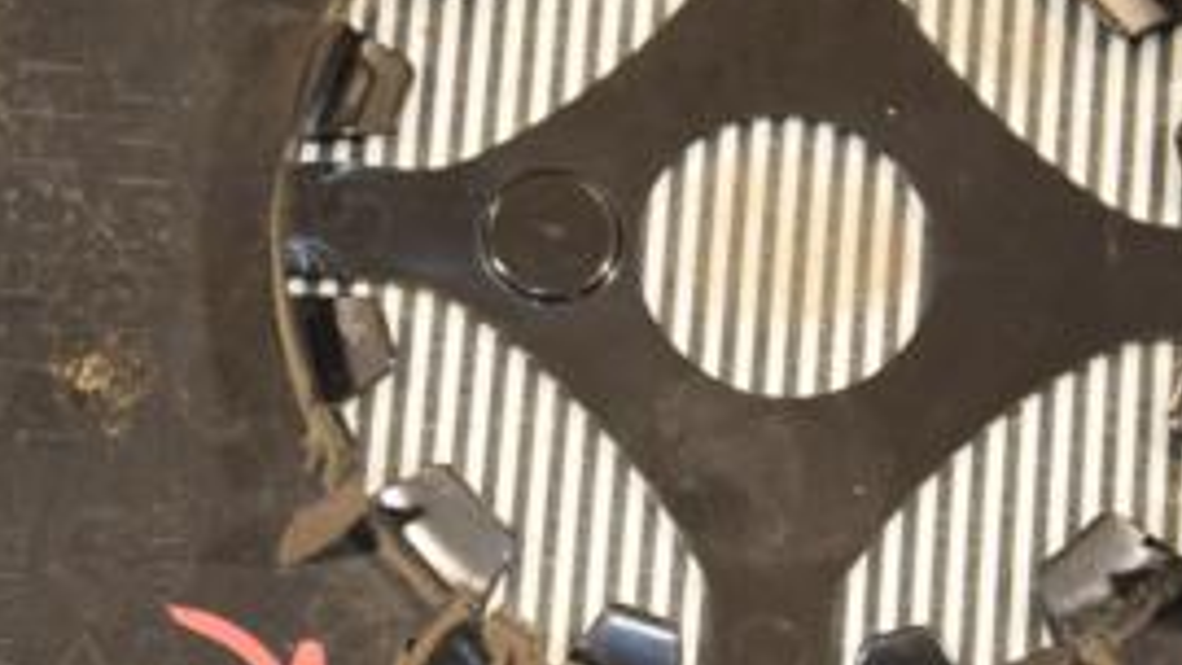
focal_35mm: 244
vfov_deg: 5.0
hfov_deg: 8.8
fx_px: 7649
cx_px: 661
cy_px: 289
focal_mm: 70
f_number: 5.3
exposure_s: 1/160
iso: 800
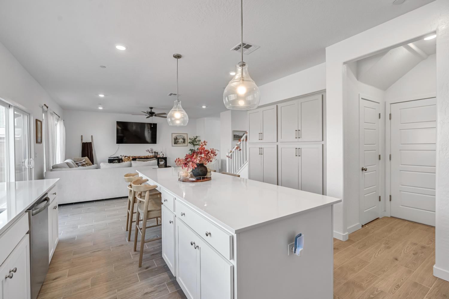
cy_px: 150
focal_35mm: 16
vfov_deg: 73.7
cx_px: 224
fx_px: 199
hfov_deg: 96.8
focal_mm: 16
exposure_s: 1/20
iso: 640
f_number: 7.1
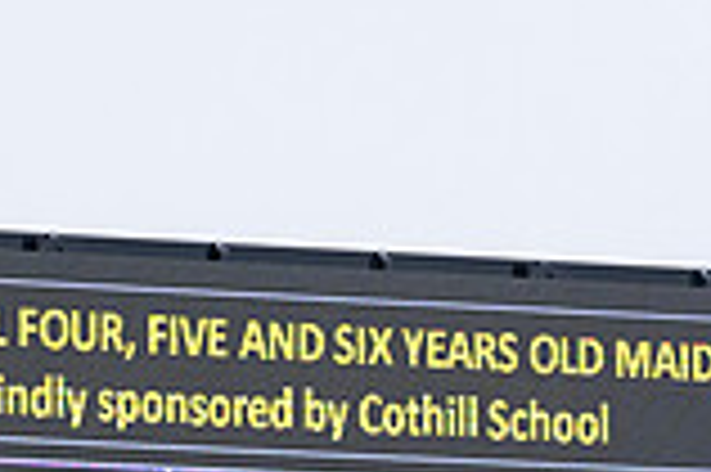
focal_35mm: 1103
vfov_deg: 1.2
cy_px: 765
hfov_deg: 1.9
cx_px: 551
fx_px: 21761
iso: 800
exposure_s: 1/1600
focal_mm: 200
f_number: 4
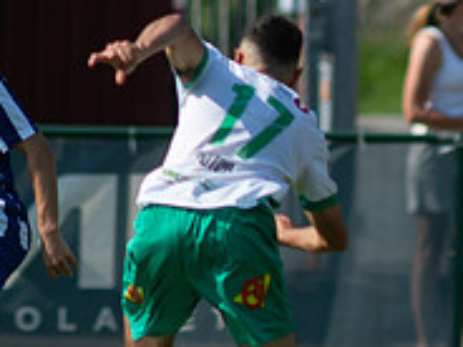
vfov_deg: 0.7
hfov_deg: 0.9
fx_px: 28209
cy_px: 333
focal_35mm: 2109
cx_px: 313
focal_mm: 300
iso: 100
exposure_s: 1/2000
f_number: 3.2
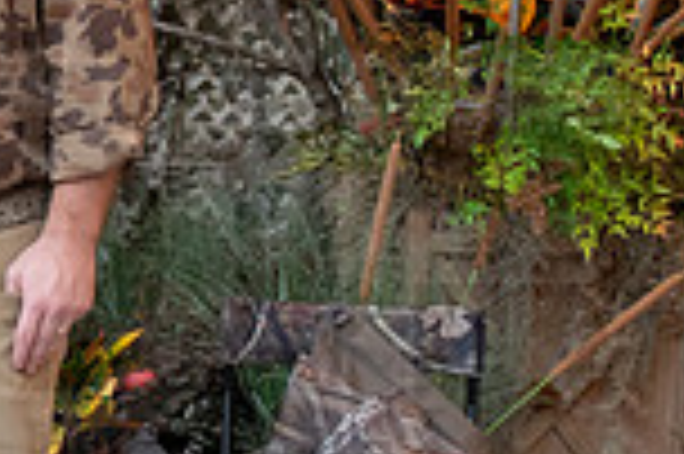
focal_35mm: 119
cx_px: -459
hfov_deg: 15.4
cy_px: 205
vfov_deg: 11.5
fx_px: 2259
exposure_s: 1/100
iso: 3200
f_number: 5.6
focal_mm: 28
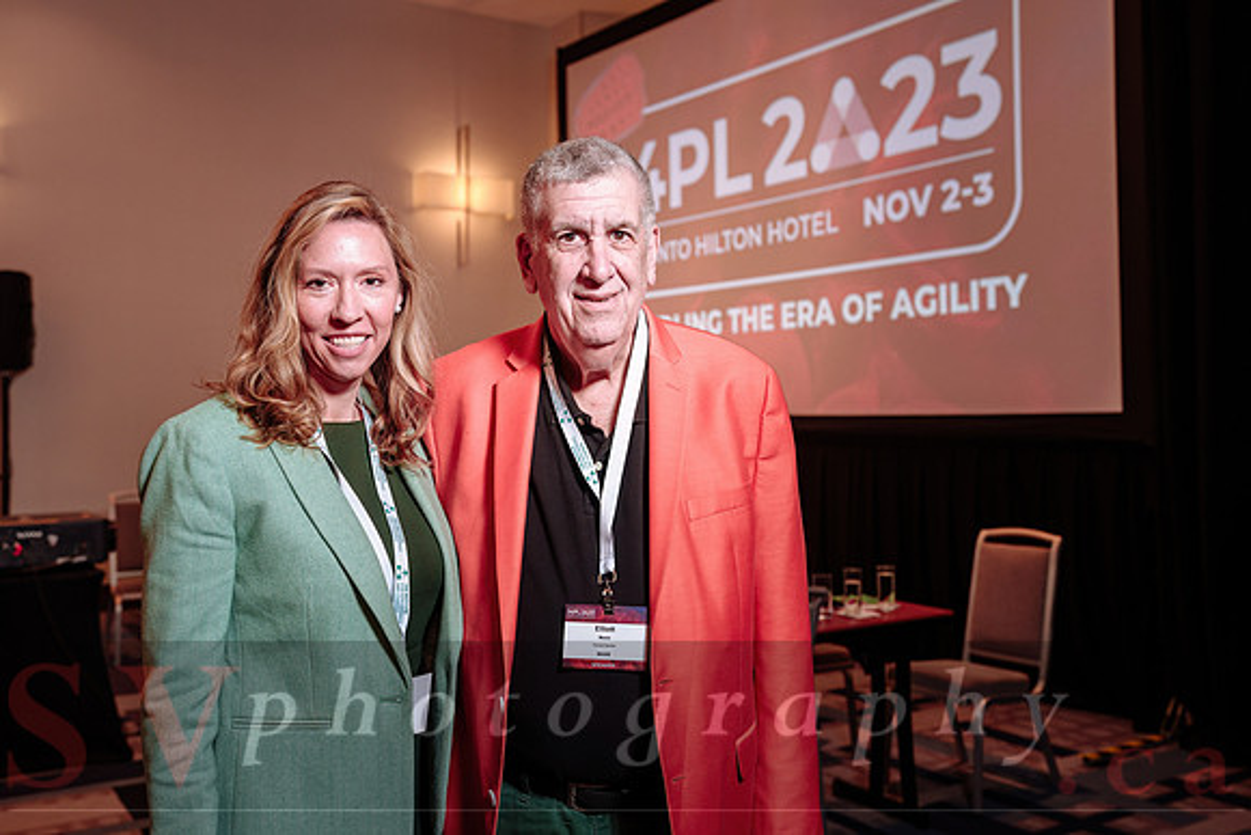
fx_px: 1216
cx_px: 626
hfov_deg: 54.4
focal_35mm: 35
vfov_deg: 37.9
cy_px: 418
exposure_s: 1/80
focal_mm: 35
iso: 1000
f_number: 3.5
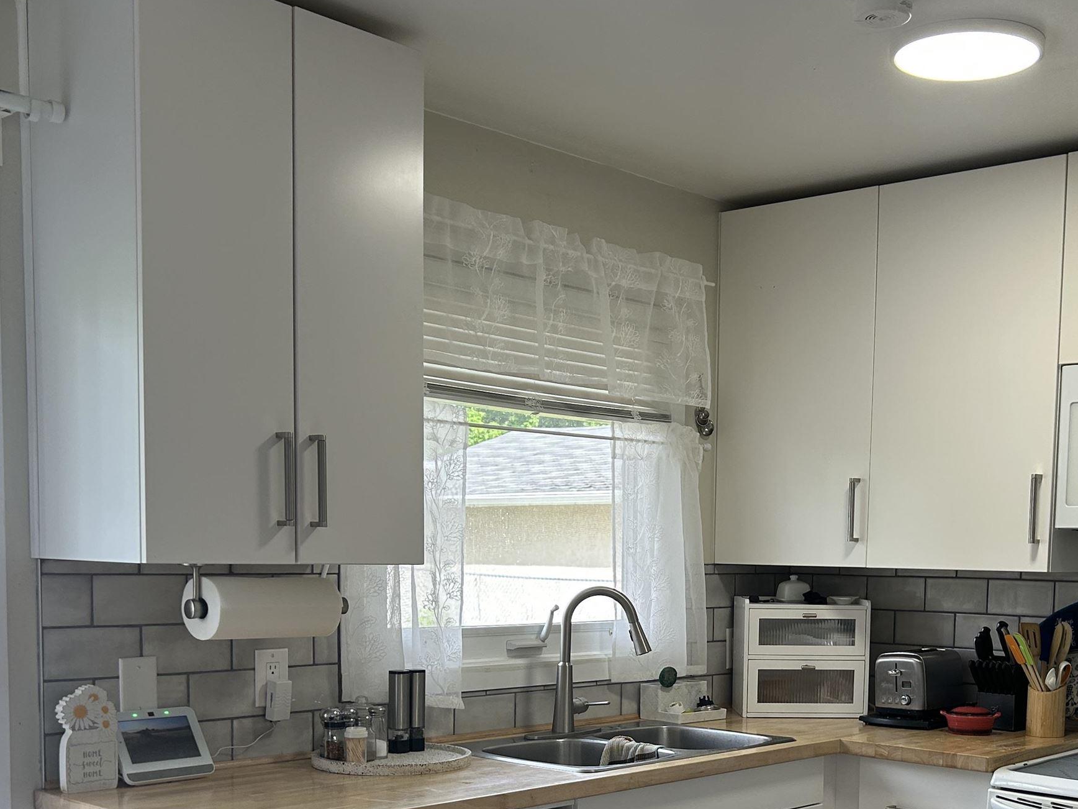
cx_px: 675
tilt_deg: -4.7
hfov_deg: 40.9
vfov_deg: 30.6
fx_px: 1433
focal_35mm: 46
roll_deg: -0.3
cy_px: 672
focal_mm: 5.7
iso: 50
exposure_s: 1/170
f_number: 1.5
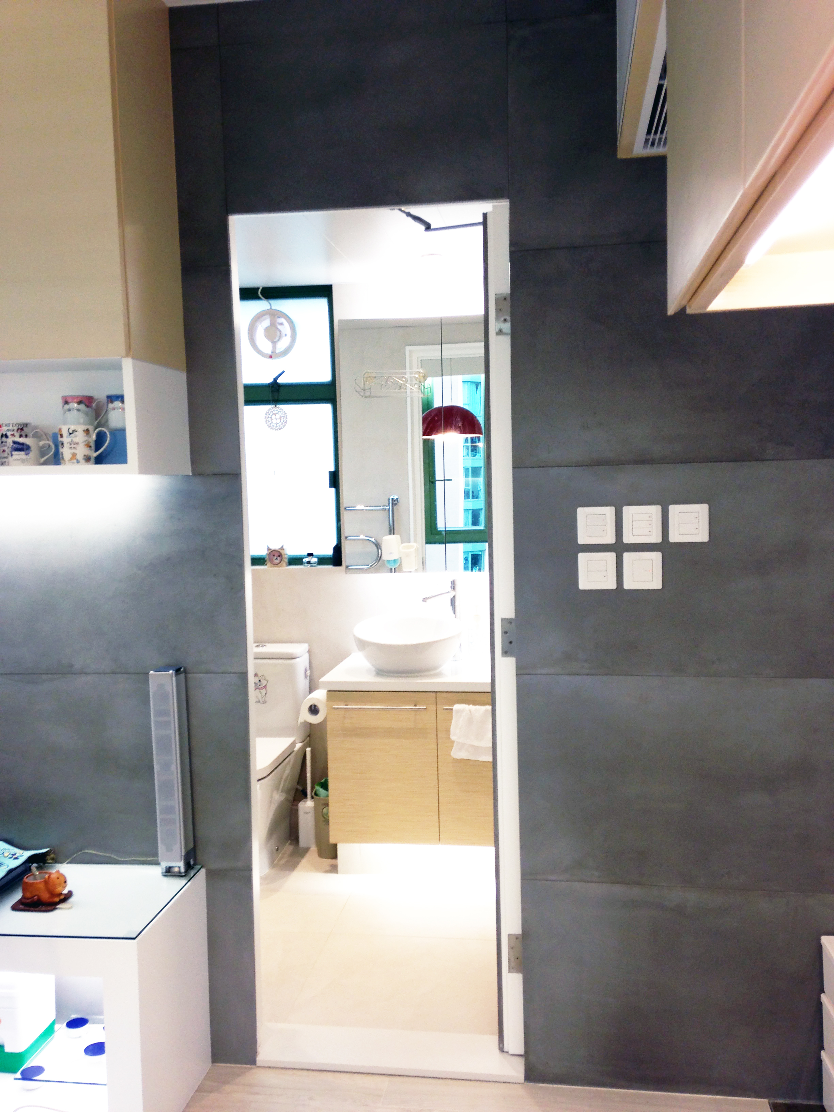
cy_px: 556
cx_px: 417
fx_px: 1060
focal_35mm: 33
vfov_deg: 55.4
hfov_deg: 42.9
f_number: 2.4
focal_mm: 4.13
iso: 64
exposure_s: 1/20
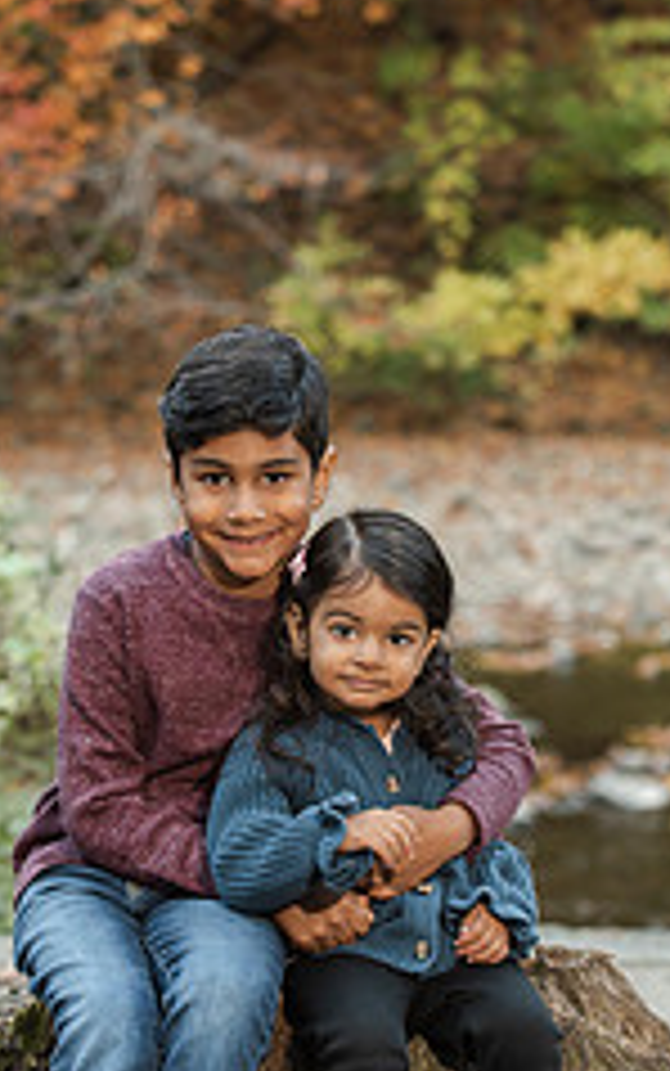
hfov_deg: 8.5
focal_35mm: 154
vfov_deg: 13.6
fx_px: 4494
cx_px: 328
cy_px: 616
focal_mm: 80
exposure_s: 1/125
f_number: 4
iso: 500
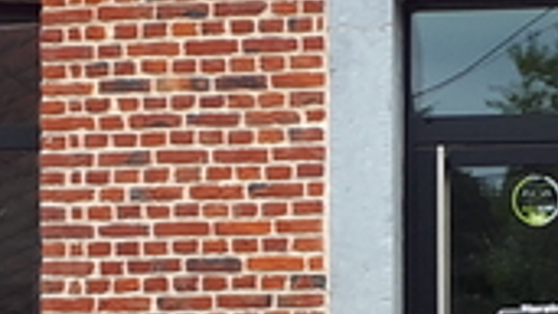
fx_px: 2440
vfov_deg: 7.3
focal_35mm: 165
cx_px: 284
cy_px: 294
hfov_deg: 13.0
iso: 40
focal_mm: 3.6
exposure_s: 1/165
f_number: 1.9
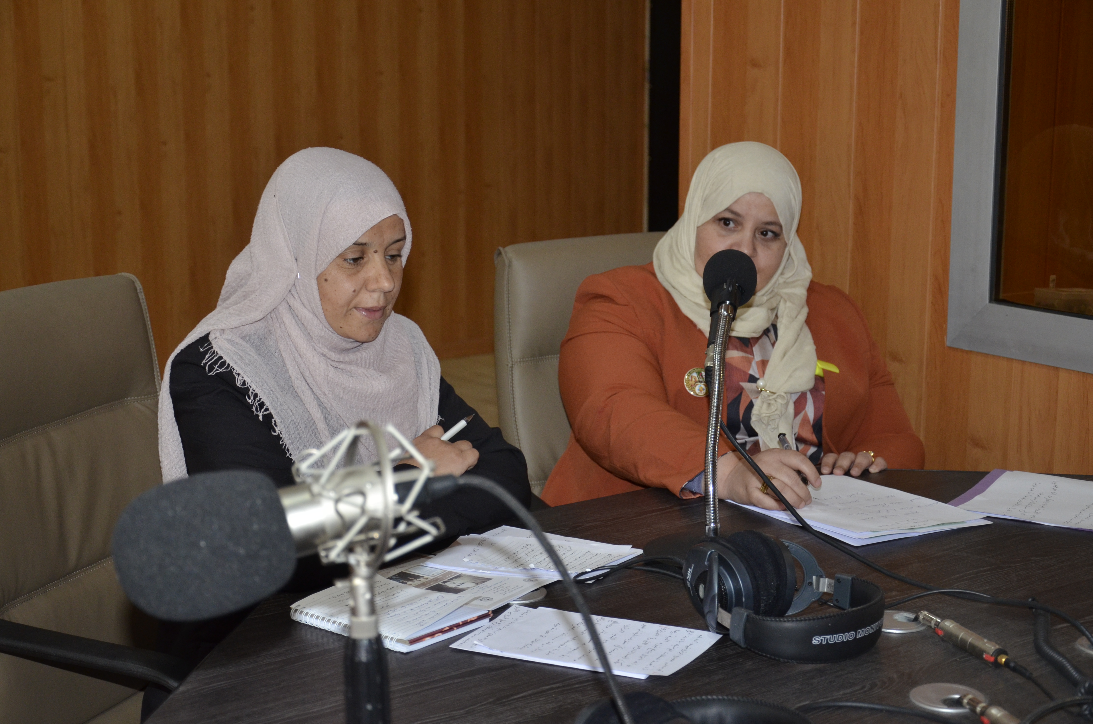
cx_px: 546
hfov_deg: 33.5
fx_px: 1818
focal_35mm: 60
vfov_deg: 22.5
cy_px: 362
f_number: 4.5
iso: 800
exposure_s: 1/60
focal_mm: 40
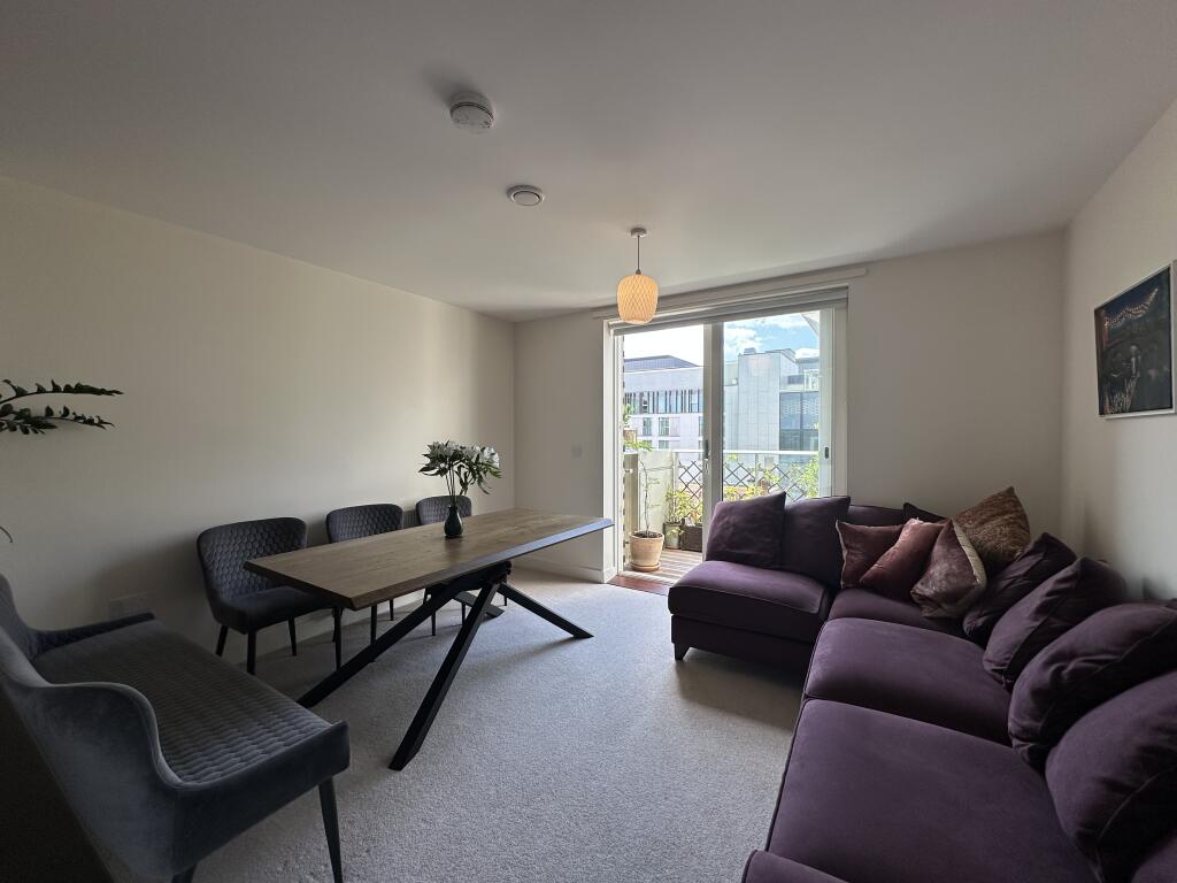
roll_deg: +0.2
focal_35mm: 14
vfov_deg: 85.7
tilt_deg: +0.4
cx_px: 588
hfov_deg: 102.1
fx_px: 476
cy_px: 442
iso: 40
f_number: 2.2
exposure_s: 1/189
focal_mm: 2.22
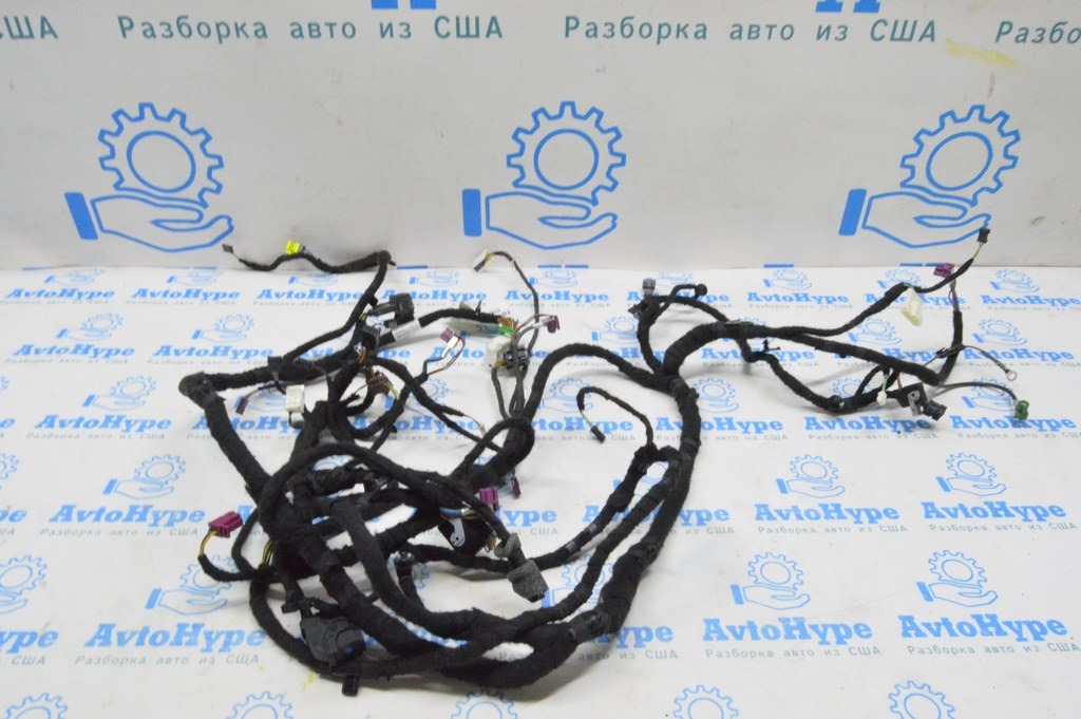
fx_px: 810
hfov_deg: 67.4
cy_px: 360
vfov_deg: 47.9
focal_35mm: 27
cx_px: 540
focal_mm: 18
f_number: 20
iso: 6400
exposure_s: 1/20
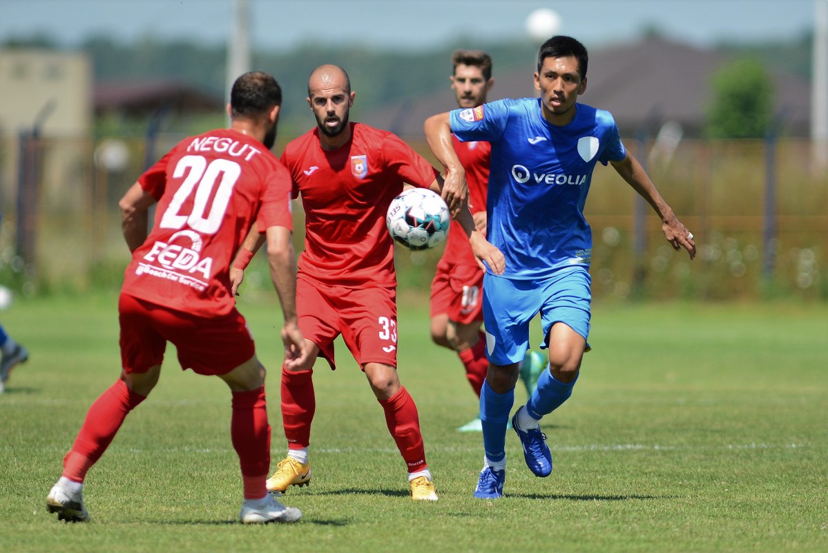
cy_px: 276
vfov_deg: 4.6
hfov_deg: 6.9
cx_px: 414
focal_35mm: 300
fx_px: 6901
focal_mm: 300
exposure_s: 1/3200
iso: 250
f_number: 2.8
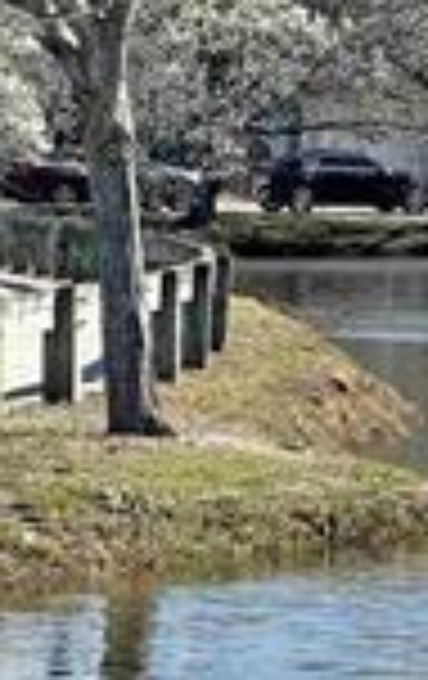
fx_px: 6408
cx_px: 1077
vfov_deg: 6.1
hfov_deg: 3.8
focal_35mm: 345
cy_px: 144
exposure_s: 1/640
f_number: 2.8
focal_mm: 9
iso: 32
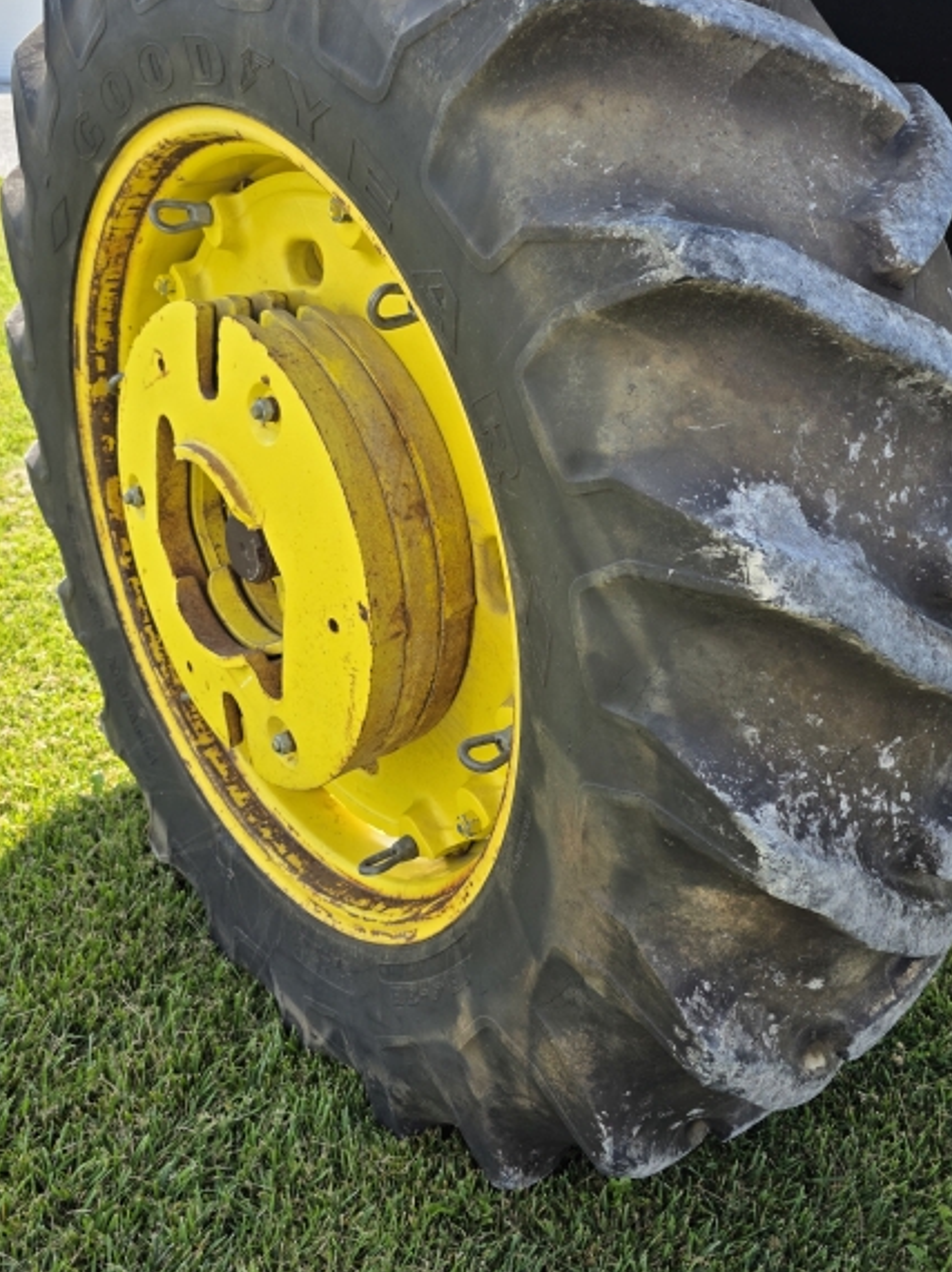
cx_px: 528
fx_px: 1138
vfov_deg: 57.9
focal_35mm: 31
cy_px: 507
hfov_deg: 45.3
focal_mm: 6.3
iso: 80
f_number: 1.7
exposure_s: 1/2038
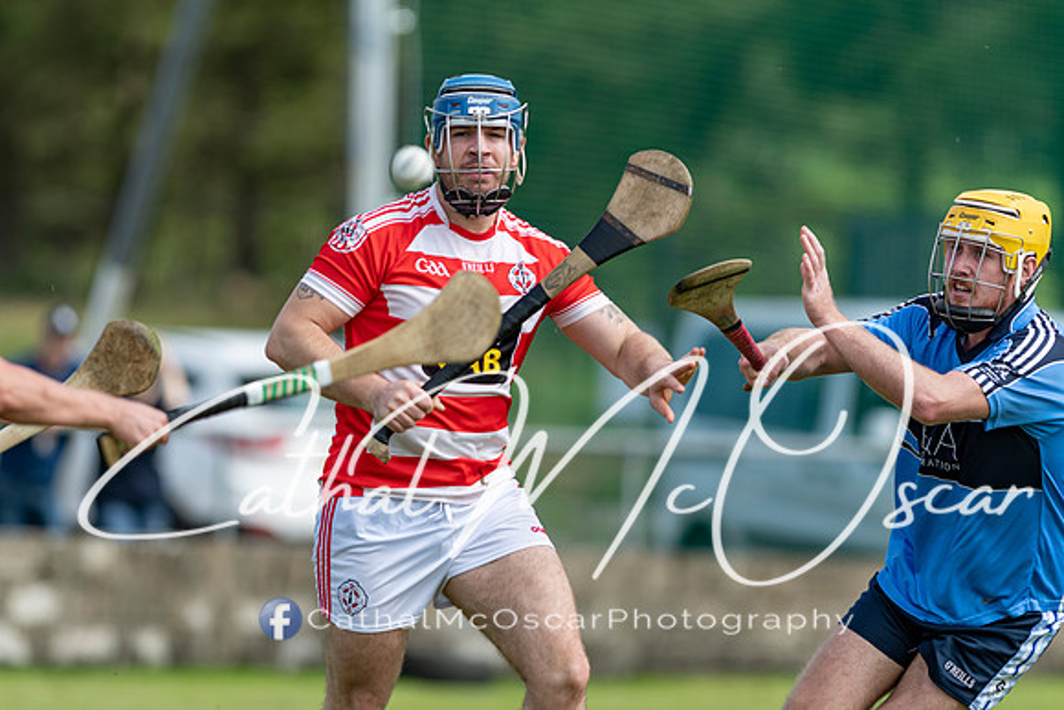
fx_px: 13302
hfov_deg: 4.6
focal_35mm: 450
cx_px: 532
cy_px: 355
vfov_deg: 3.1
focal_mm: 300
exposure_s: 1/1600
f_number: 2.8
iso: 100
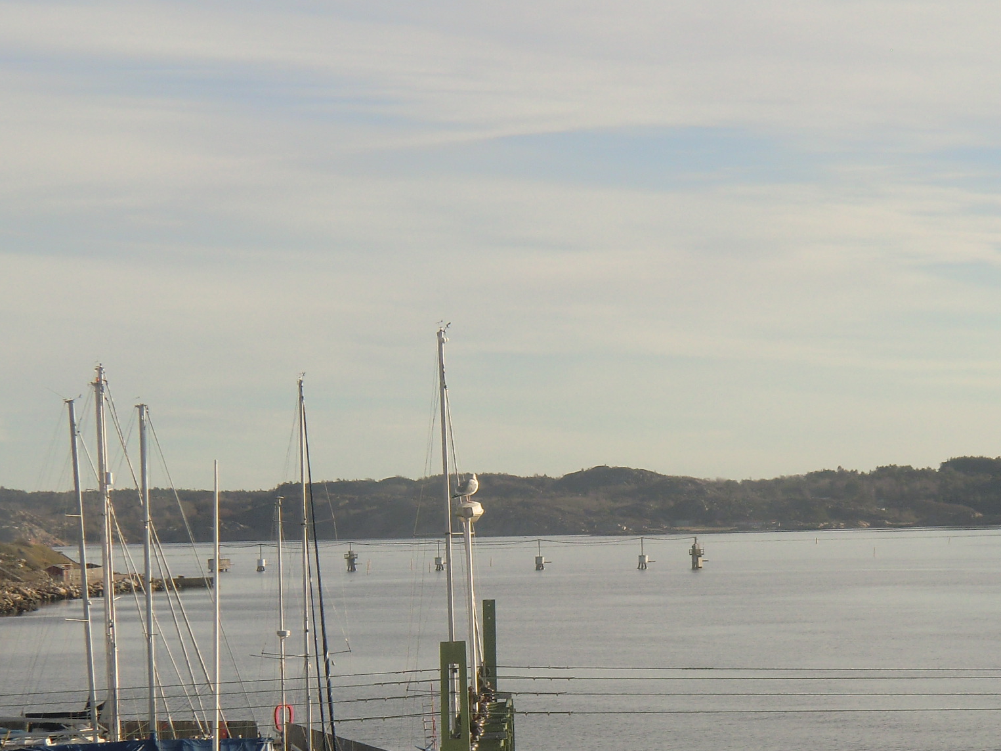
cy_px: 542
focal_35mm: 120
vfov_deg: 12.3
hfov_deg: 16.4
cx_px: 537
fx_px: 3470
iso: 64
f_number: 4.4
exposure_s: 1/500
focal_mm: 11.6
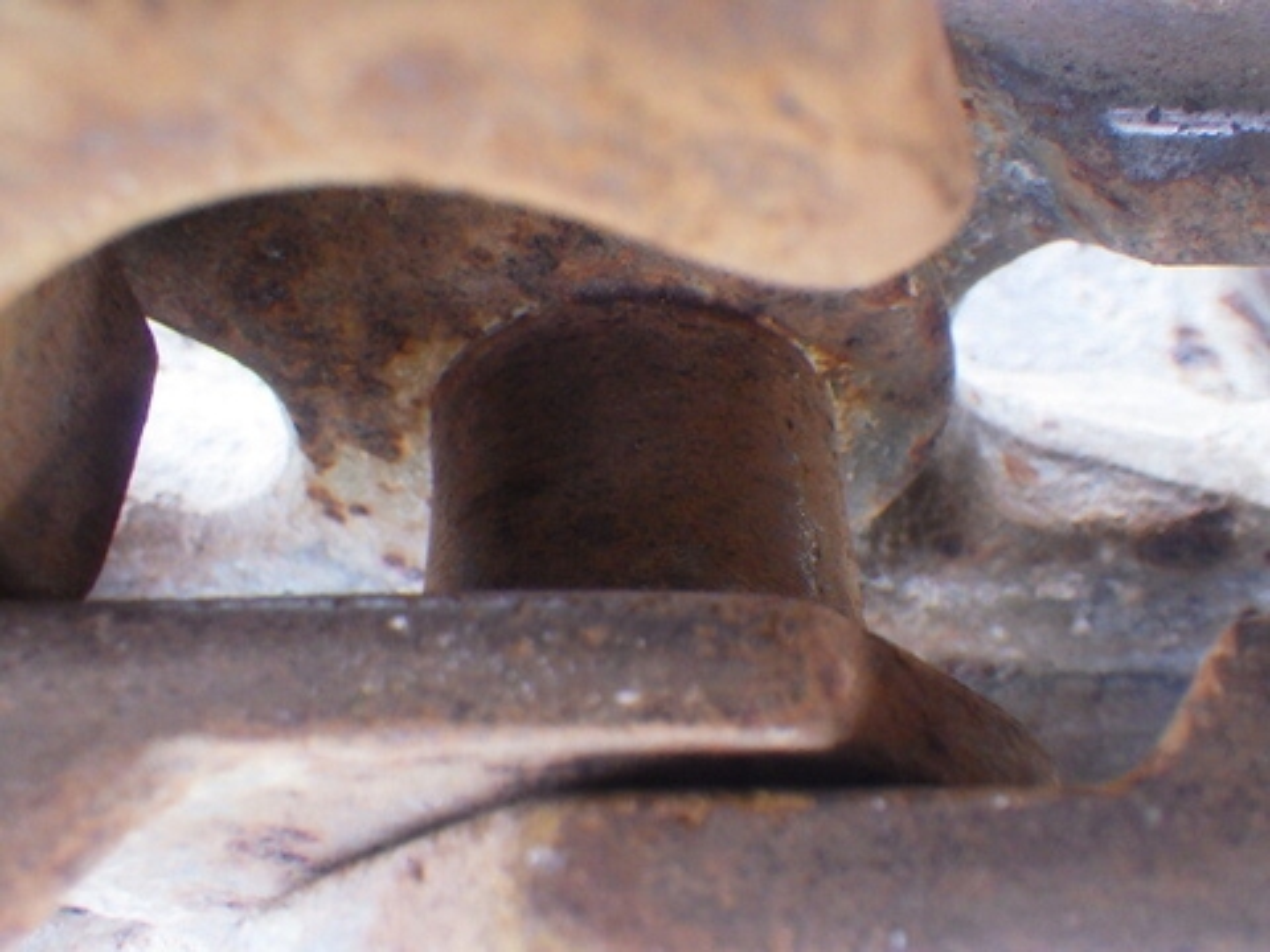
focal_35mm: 34
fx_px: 1247
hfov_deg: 54.0
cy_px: 476
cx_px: 635
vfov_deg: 41.8
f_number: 3.8
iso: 500
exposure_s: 1/50
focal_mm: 6.1
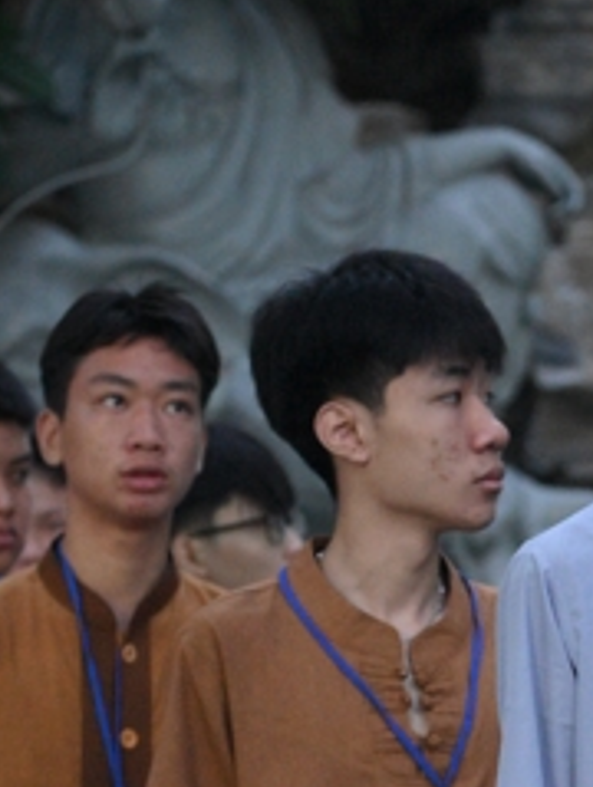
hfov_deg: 4.8
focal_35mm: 313
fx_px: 7130
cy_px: 807
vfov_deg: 6.3
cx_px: 656
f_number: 4
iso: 12800
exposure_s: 1/100
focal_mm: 120
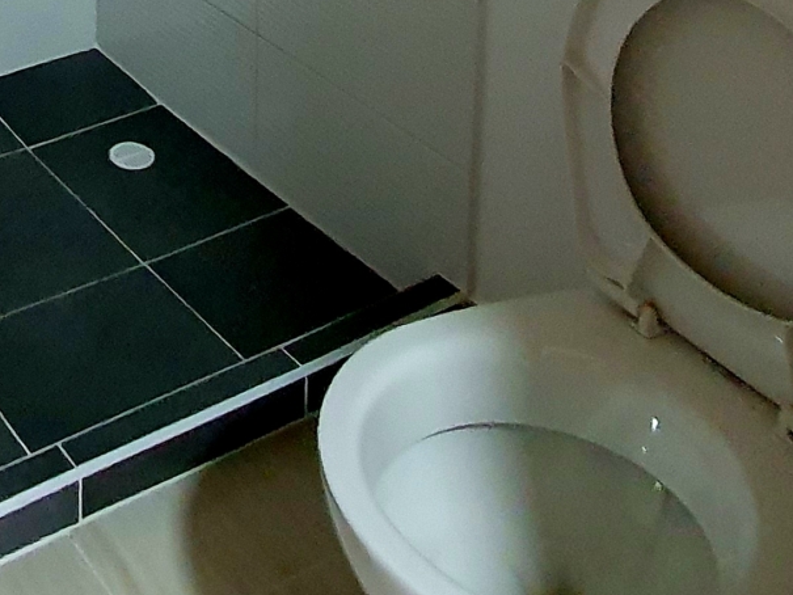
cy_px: -477
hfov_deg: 30.6
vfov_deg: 19.7
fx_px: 1260
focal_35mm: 55
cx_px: -113
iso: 500
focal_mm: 1.8
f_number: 2.2
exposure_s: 1/30
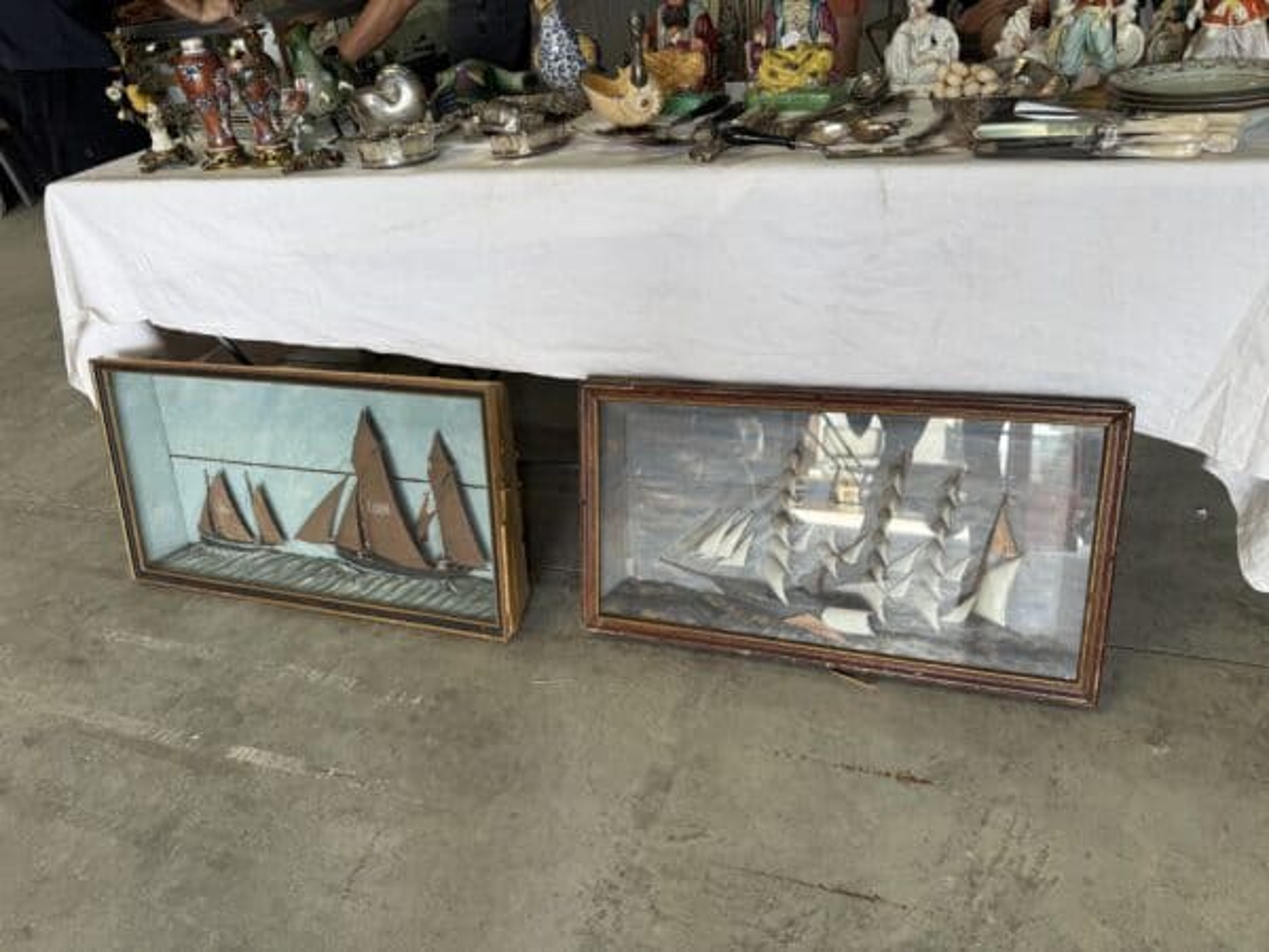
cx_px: 634
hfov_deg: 71.6
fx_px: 880
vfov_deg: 56.8
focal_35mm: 24
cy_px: 476
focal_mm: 6.76
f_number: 1.78
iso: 64
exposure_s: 1/196
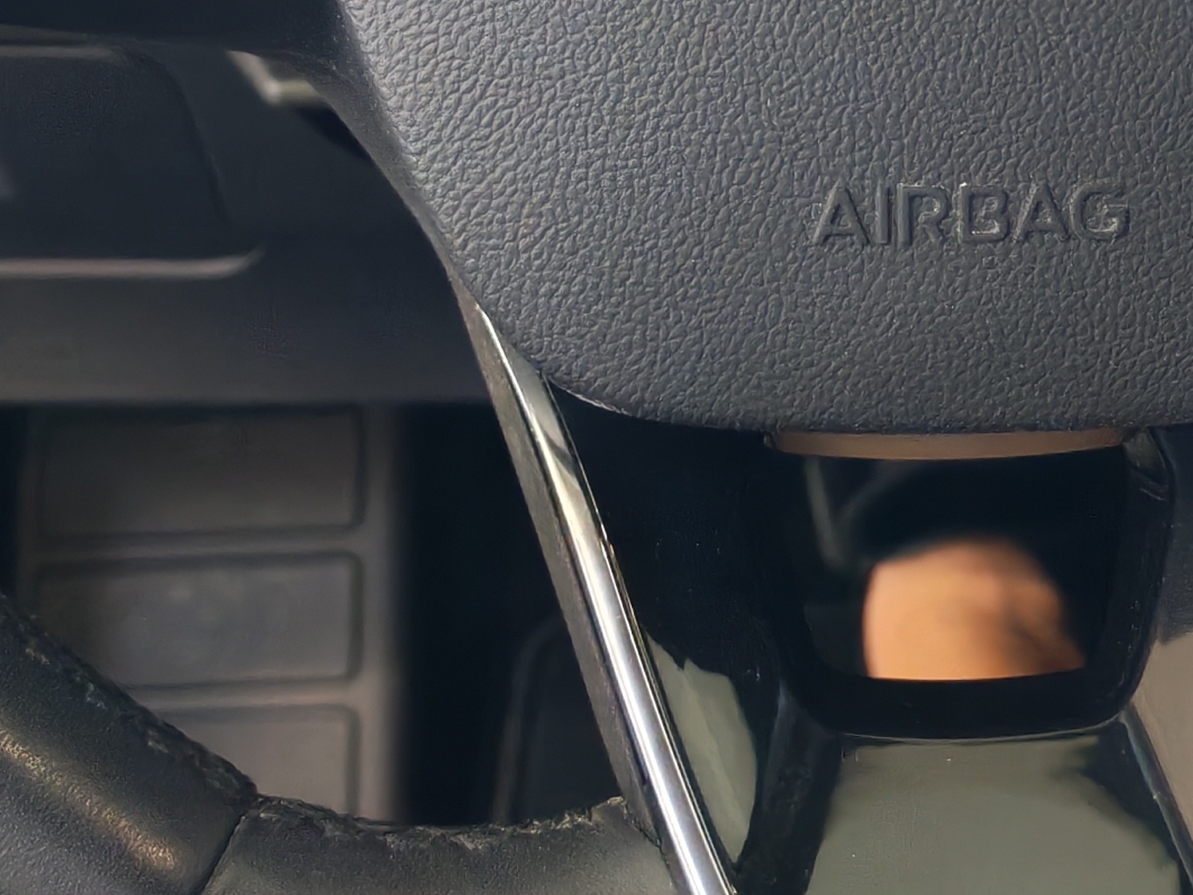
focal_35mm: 93
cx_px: 944
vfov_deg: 15.0
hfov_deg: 20.9
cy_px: -362
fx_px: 3205
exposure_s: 1/100
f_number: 1.9
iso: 800
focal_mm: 6.12
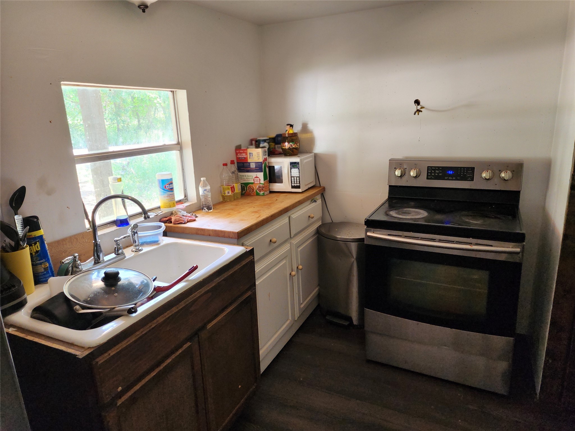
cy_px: 216
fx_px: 382
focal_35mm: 23
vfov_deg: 58.9
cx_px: 288
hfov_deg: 73.9
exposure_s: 1/60
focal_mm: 6.4
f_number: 1.8
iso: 200
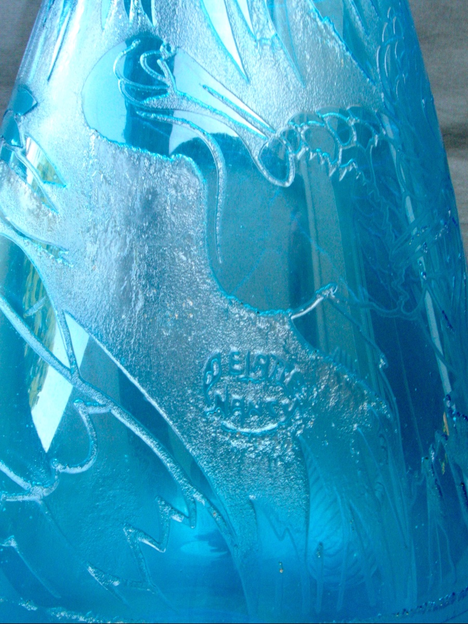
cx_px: 234
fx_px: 739
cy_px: 312
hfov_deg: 35.1
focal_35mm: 41
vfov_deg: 45.8
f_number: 5.8
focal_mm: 6.8
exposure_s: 1/30
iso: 240
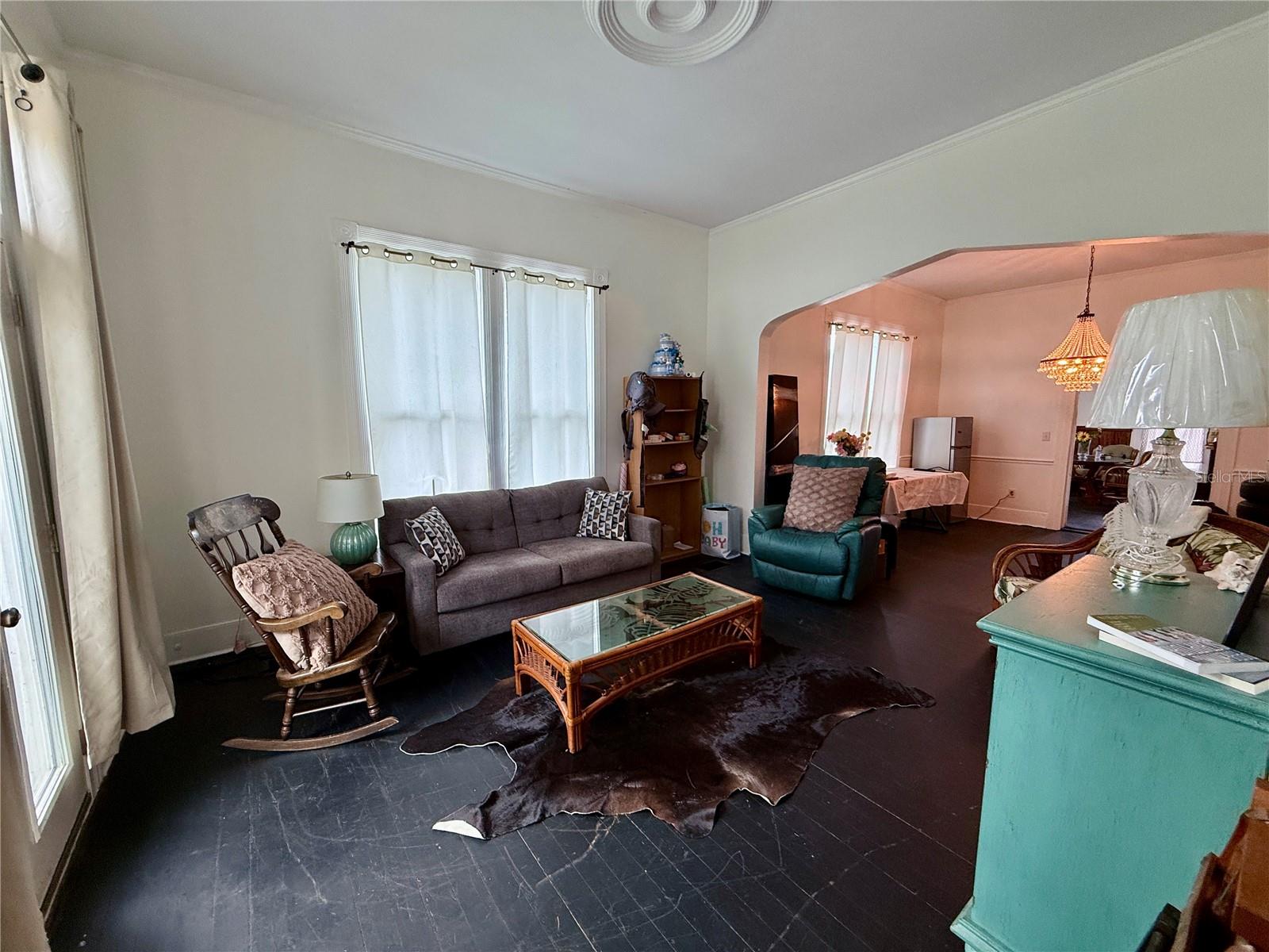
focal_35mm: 14
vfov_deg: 85.7
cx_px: 634
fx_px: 513
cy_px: 476
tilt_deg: -6.7
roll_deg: -1.2
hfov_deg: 102.1
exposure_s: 1/120
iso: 160
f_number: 2.2
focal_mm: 2.22
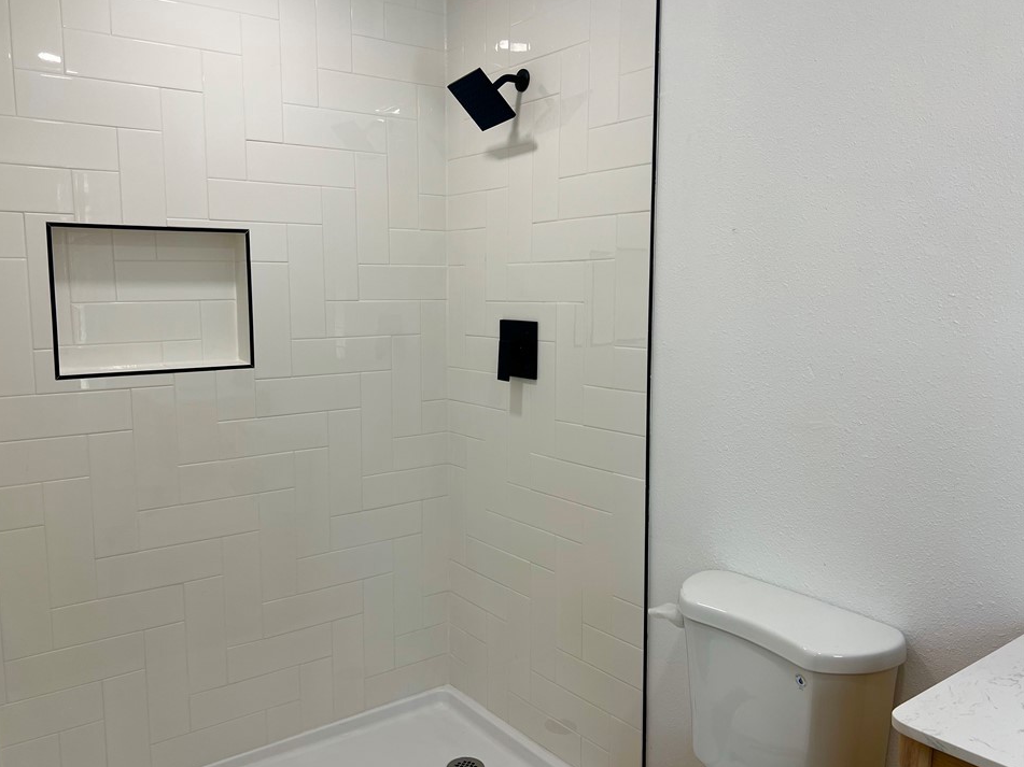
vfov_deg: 49.7
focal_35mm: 28
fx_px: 828
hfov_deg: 63.4
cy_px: 390
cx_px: 477
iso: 40
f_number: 1.5
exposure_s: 1/121
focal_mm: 5.7
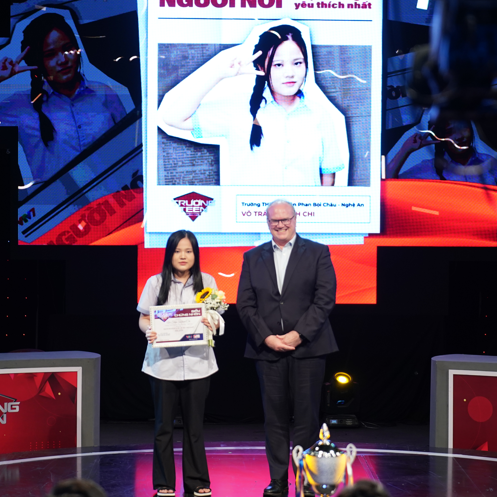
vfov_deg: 14.9
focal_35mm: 117
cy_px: 267
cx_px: 252
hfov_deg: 14.9
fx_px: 1901
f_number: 2.8
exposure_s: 1/200
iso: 1250
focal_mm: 77
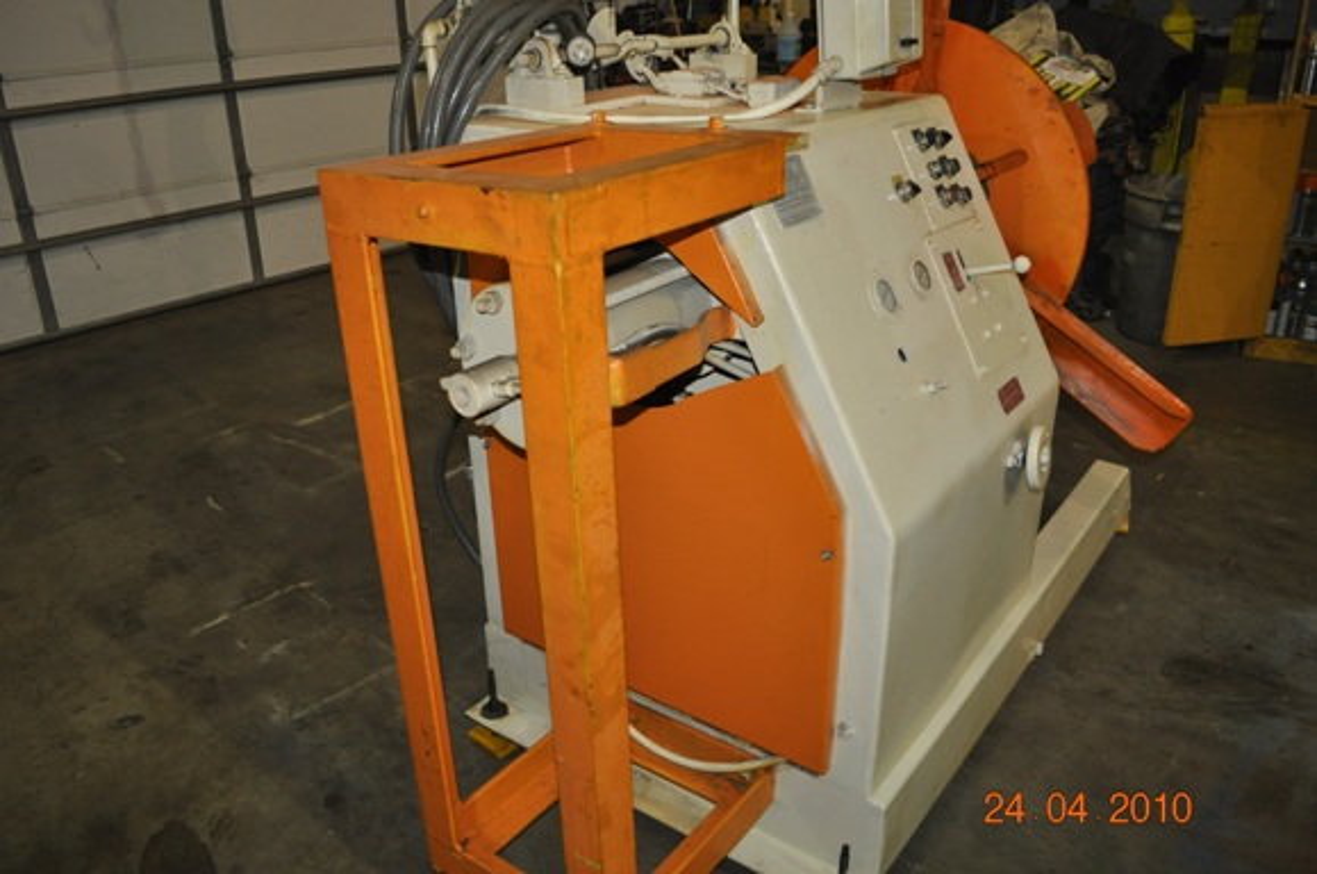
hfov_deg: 67.5
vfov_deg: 47.8
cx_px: 658
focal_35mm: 27
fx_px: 986
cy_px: 437
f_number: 3.5
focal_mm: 18
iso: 800
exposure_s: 1/60
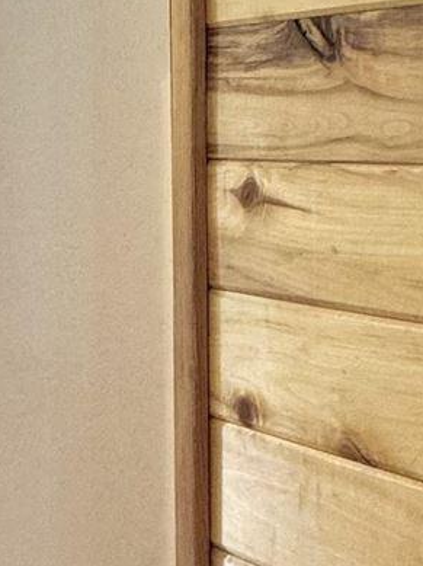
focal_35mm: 83
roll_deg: +1.3
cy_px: 125
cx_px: 7
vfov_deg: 23.3
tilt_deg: +0.7
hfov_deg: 17.4
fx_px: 1355
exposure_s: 1/60
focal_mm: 2.22
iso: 160
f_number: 2.2
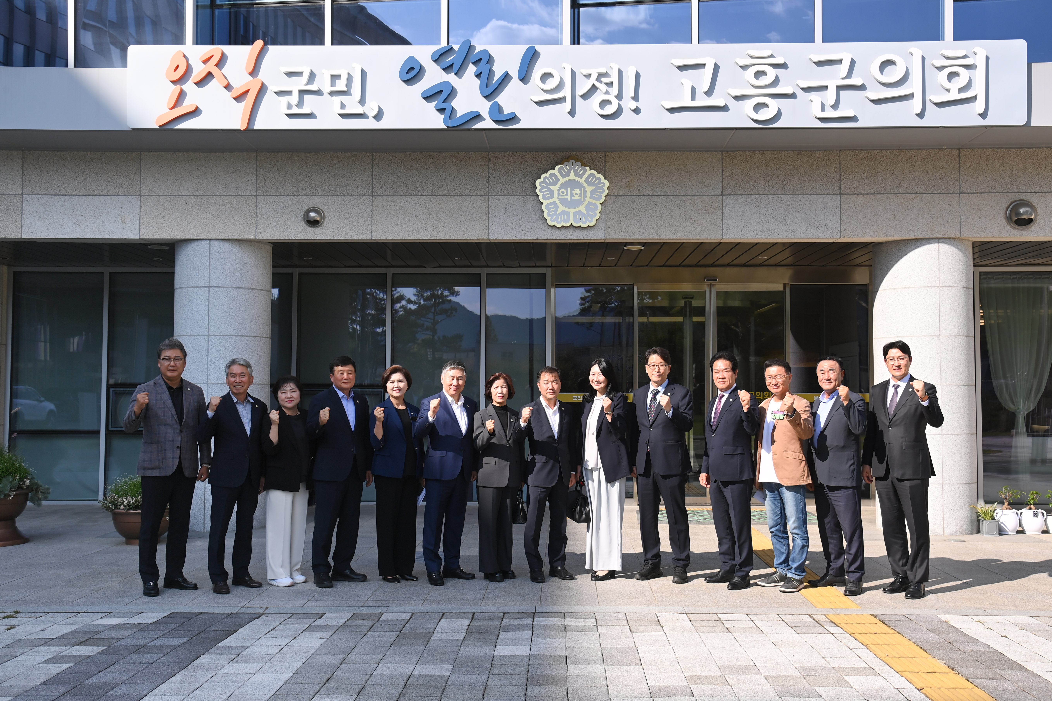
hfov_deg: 54.4
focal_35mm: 35
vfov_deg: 37.8
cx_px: 538
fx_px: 1023
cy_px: 341
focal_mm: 34
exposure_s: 1/250
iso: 100
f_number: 7.1
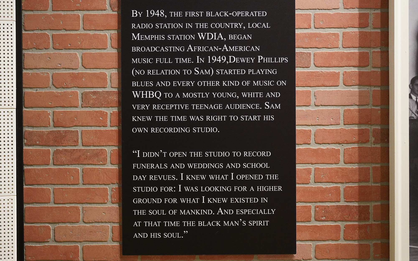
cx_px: 209
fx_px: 547
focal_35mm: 48
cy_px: 125
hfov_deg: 41.8
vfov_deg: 26.9
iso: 6400
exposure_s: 1/100
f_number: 5.6
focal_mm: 47
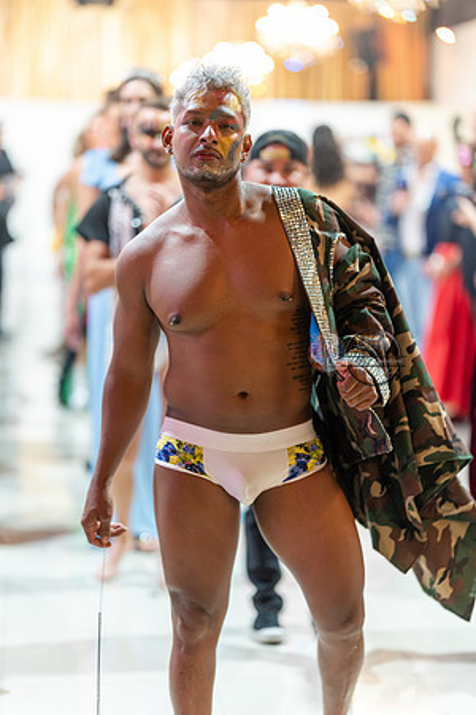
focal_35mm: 85
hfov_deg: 16.1
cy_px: 358
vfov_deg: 23.9
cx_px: 238
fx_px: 1686
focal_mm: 85
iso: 800
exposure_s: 1/160
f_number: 1.4
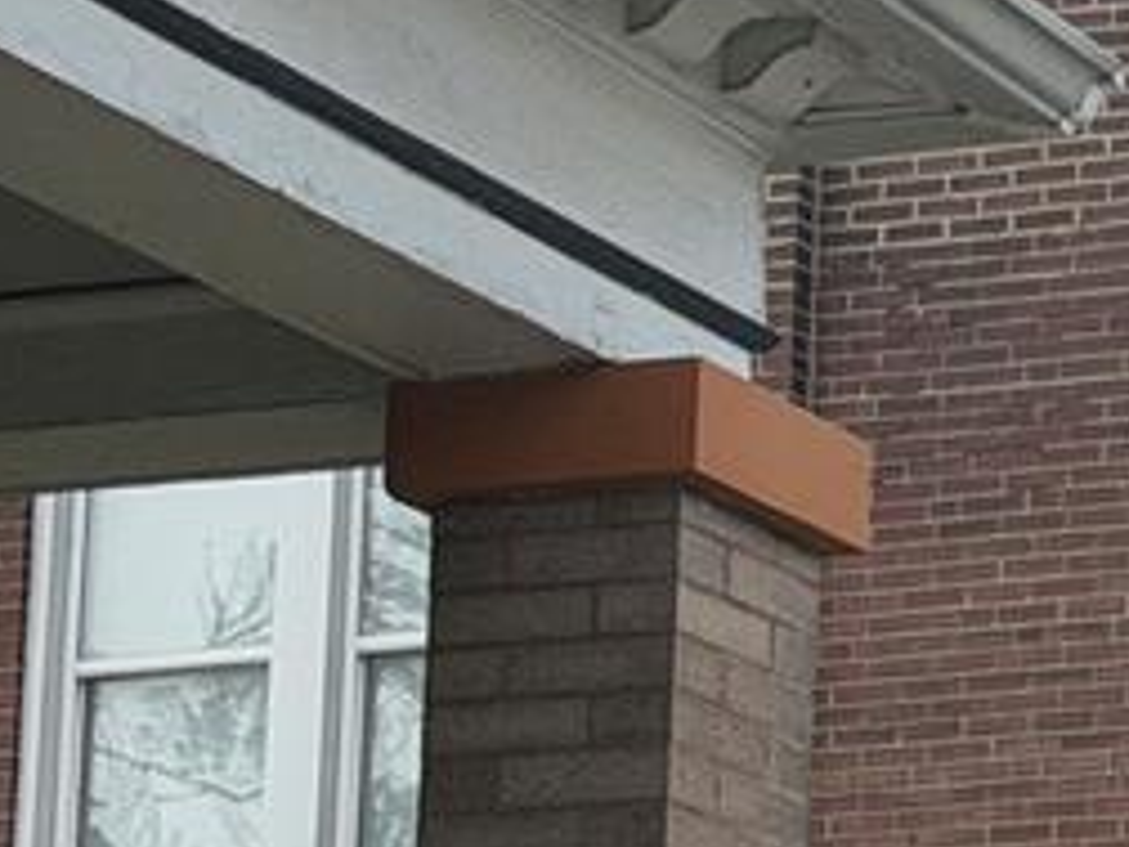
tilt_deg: +10.7
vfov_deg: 7.6
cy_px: 955
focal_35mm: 195
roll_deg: -0.4
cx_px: 2101
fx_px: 6360
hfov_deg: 9.6
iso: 64
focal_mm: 6.76
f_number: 1.78
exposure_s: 1/4329
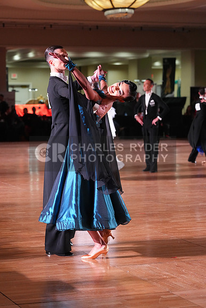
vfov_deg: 20.4
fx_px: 858
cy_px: 154
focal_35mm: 100
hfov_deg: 13.7
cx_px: 103
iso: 4000
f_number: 4.5
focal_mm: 100
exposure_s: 1/200
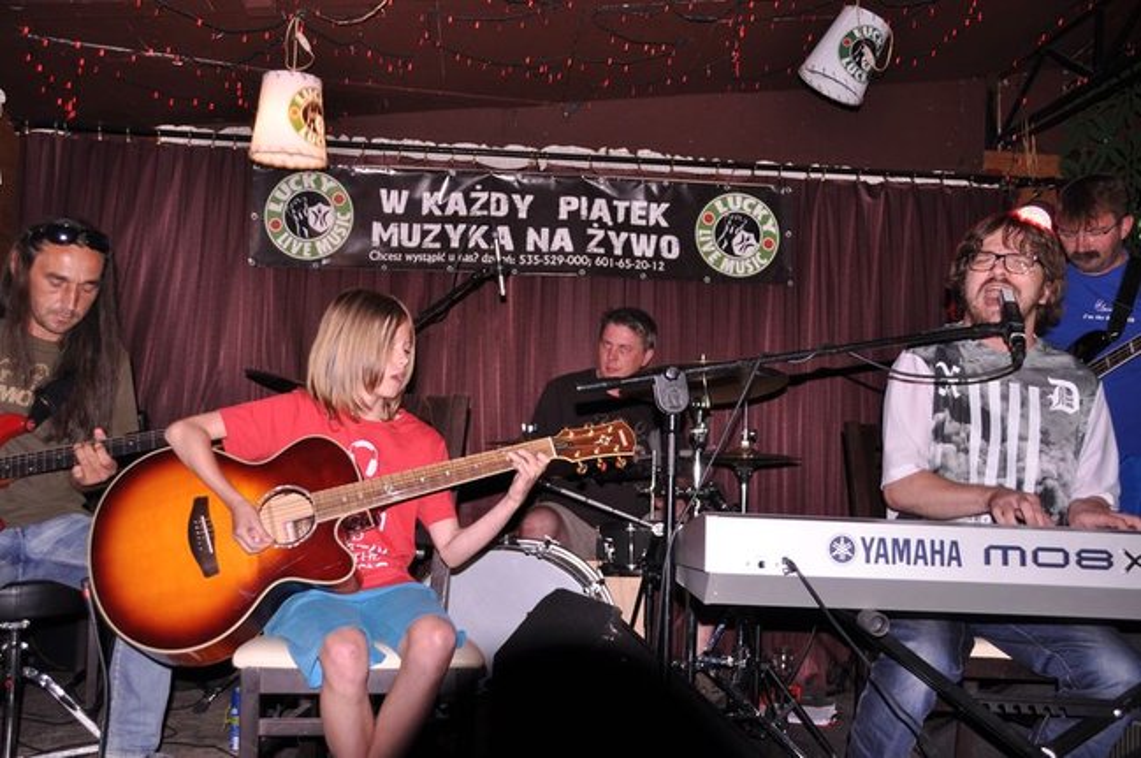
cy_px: 379
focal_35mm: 33
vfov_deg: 39.9
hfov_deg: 57.3
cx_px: 570
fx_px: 1045
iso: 200
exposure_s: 1/60
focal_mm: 22
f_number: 3.8
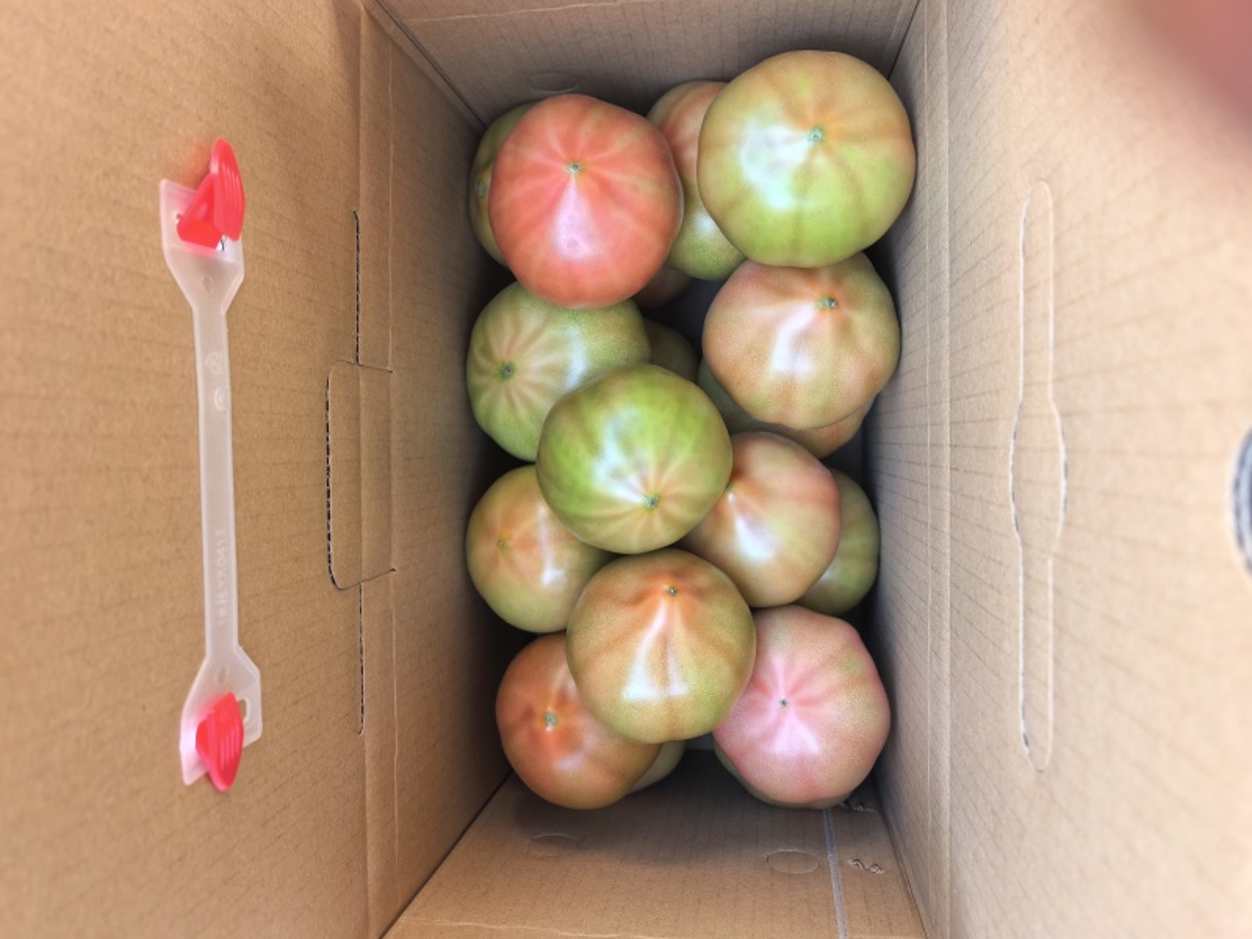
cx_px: 626
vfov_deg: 56.8
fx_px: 868
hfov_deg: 71.6
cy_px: 470
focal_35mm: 24
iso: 250
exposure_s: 1/100
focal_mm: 6.98
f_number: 2.8
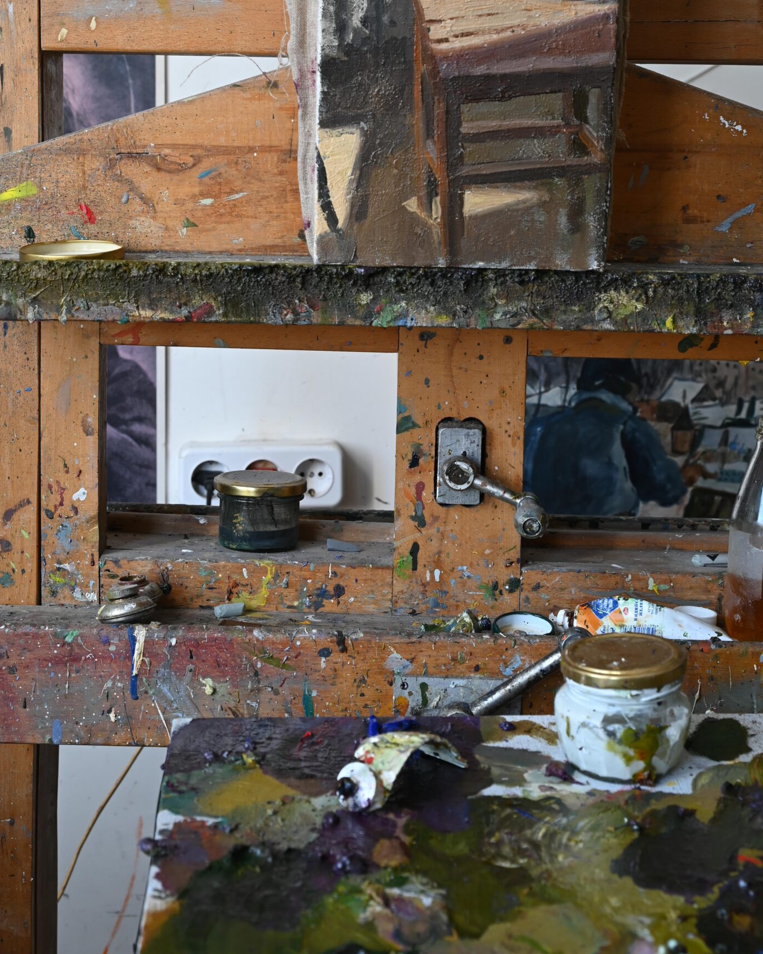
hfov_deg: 25.0
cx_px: 357
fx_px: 1722
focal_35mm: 61
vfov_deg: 30.8
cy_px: 344
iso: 200
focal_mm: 44
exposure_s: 1/30
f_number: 7.1
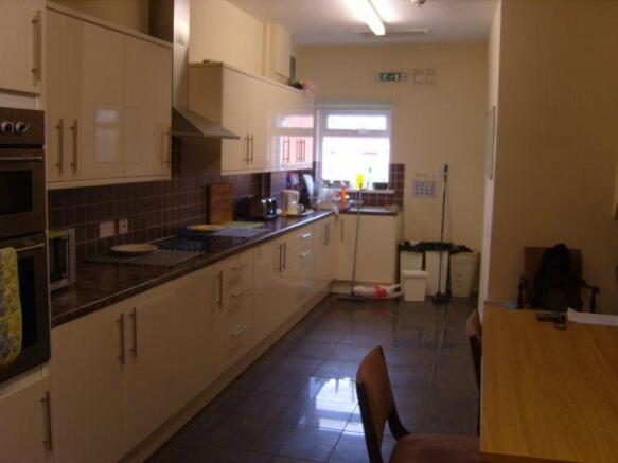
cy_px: 232
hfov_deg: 52.6
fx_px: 625
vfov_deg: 40.7
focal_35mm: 35
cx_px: 309
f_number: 2.8
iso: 80
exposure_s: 1/45
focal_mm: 7.4
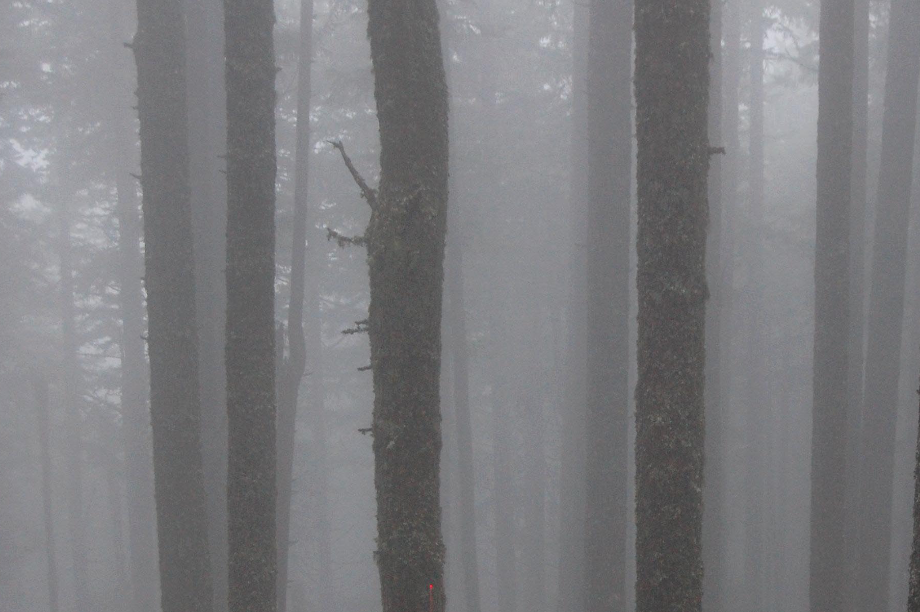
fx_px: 2681
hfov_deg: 19.3
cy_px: 460
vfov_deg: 13.0
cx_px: 702
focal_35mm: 105
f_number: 7.1
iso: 800
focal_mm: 42
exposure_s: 1/80
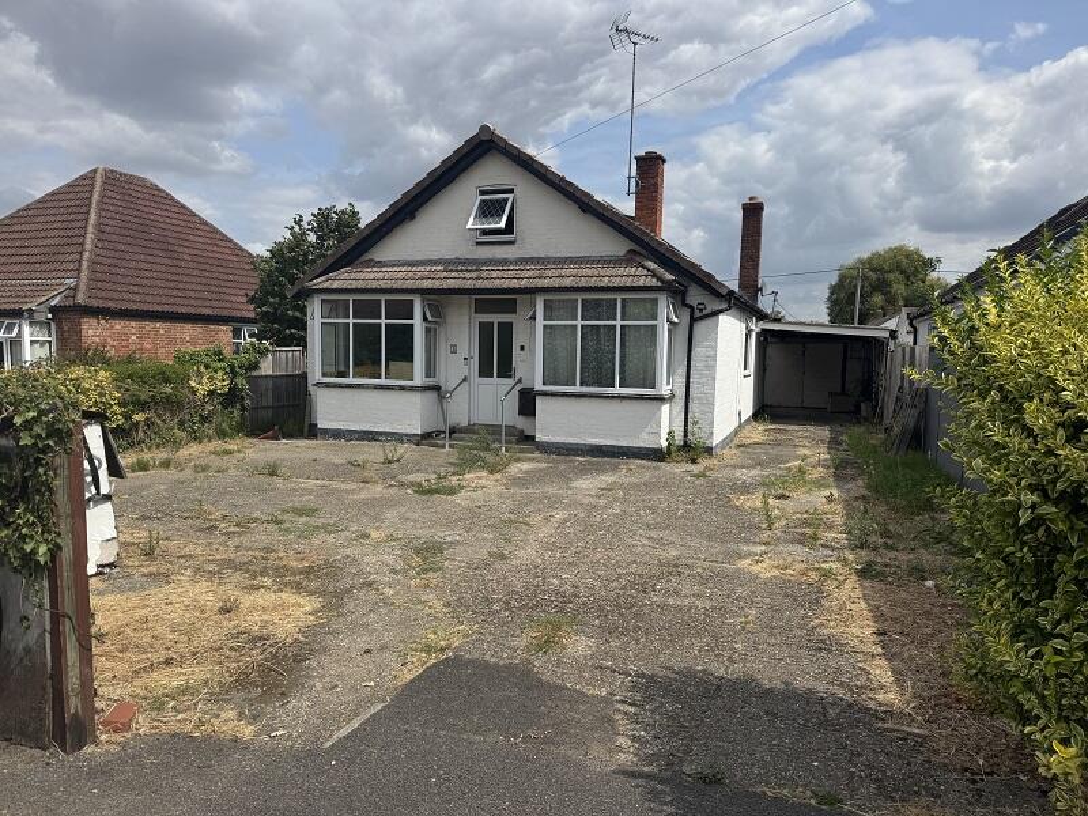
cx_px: 544
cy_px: 408
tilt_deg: -4.5
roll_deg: +0.2
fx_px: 754
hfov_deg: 71.6
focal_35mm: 24
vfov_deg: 56.8
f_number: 1.78
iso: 80
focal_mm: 6.76
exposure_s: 1/5814
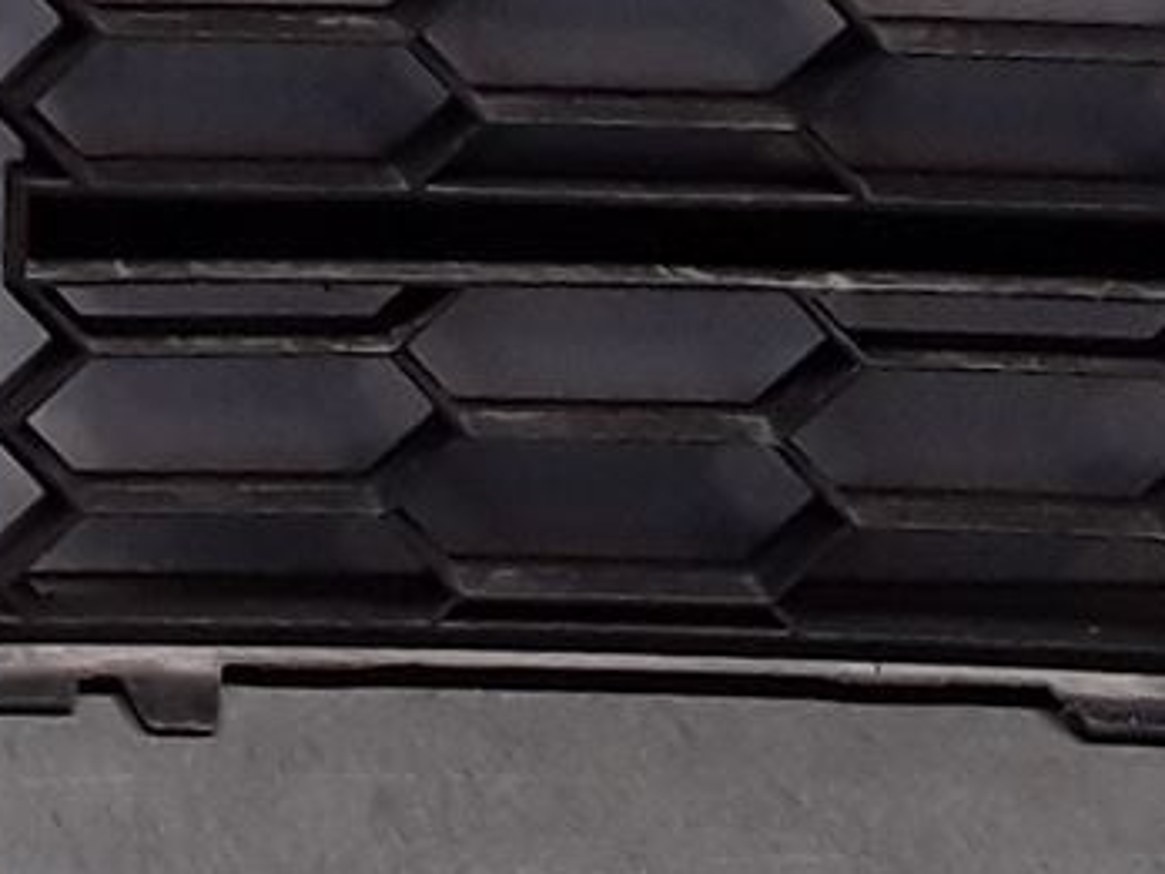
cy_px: 157
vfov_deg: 9.0
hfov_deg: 11.5
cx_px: -532
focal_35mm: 165
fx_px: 5553
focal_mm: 2.91
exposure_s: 1/152
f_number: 1.9
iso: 100
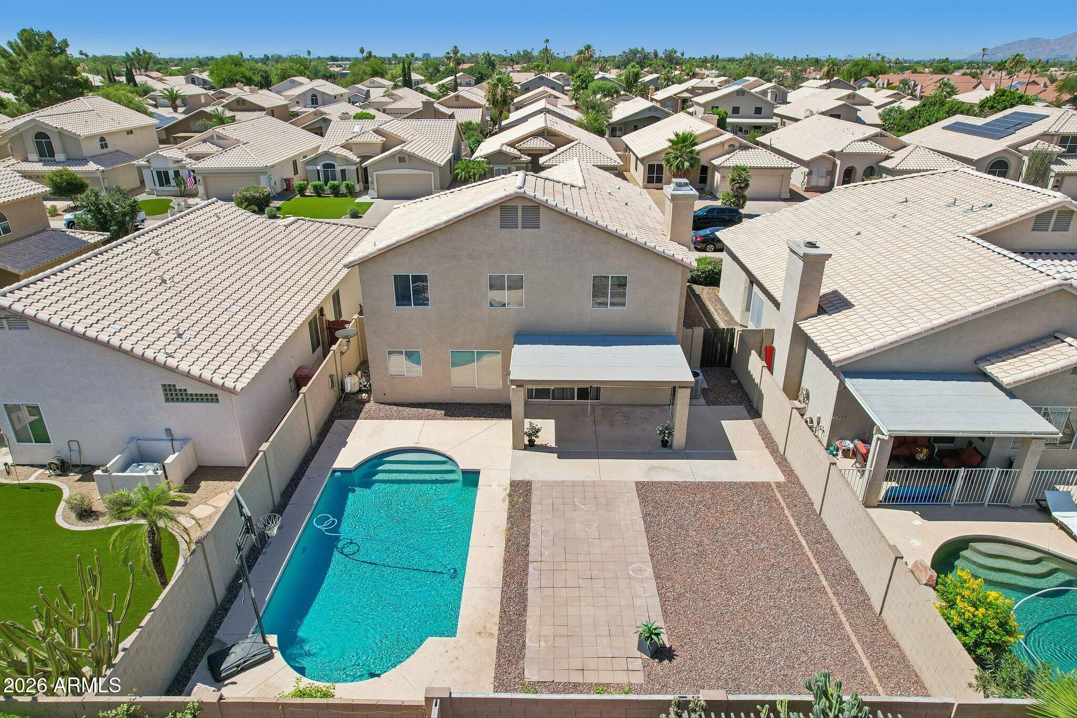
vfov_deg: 57.2
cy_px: 359
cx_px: 538
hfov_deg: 78.6
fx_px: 658
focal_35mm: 22
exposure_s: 1/2000
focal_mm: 8.4
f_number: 2.8
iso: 100
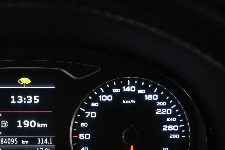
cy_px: 149
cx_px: 26
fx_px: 531
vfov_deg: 15.8
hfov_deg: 23.3
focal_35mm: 85
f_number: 5
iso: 6400
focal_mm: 28
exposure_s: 1/80
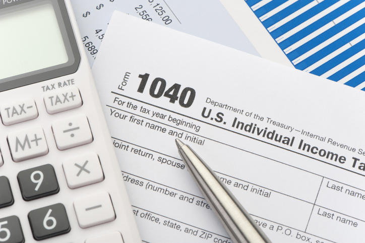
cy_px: 122
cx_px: 182
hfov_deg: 19.5
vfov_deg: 13.0
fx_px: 1064
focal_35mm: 105
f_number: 20
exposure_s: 1/200
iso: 100
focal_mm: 105
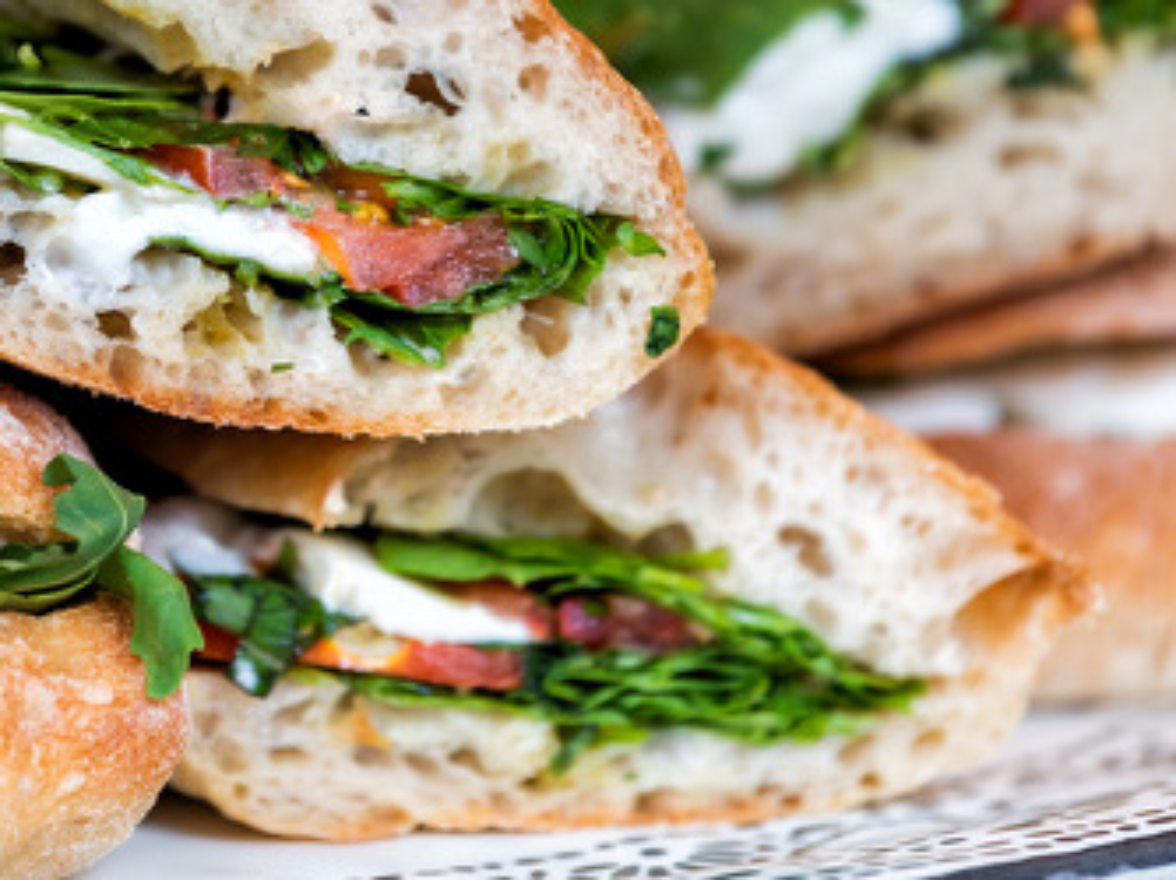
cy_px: 146
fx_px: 12527
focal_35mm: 369
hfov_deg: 5.4
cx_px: 500
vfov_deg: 4.0
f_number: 2.8
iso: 250
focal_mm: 200
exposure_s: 1/200
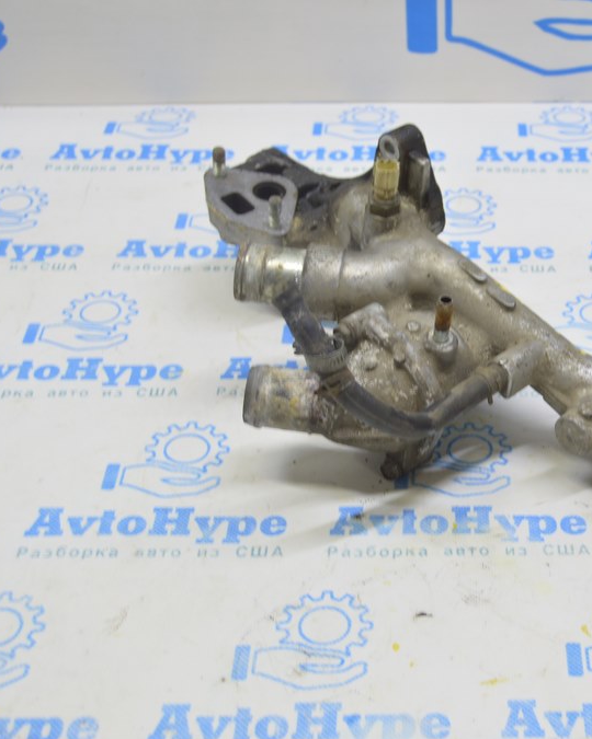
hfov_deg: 23.4
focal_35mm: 64
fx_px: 1402
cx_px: 497
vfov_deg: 29.6
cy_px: 372
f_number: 5.6
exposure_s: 1/20
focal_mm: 30
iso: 400
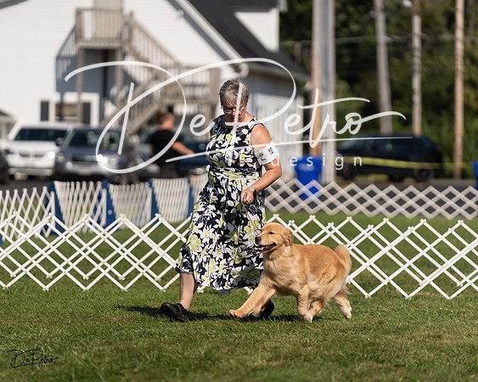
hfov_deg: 8.6
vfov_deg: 6.9
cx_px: 239
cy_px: 191
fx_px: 3185
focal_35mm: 225
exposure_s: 1/2500
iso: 100
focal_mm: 200
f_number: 3.2
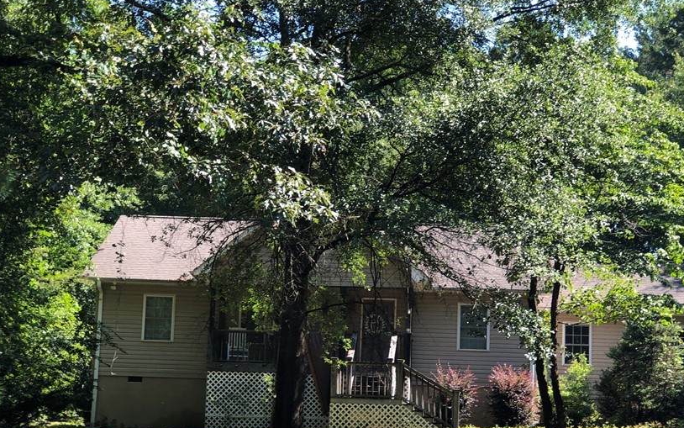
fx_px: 1417
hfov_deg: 27.1
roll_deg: -1.4
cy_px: 304
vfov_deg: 17.1
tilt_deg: +7.1
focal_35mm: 76
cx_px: 409
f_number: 2.8
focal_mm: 6.6
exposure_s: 1/121
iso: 20
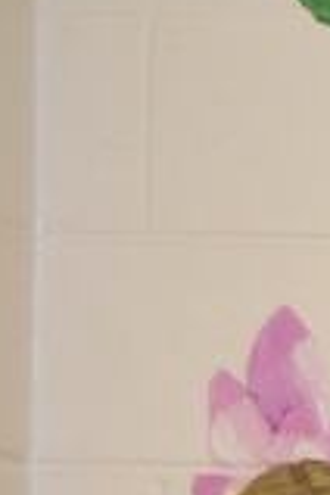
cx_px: 1457
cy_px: 920
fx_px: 4510
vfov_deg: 6.1
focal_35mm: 328
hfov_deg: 3.9
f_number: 4.5
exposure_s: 1/60
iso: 1000
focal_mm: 34
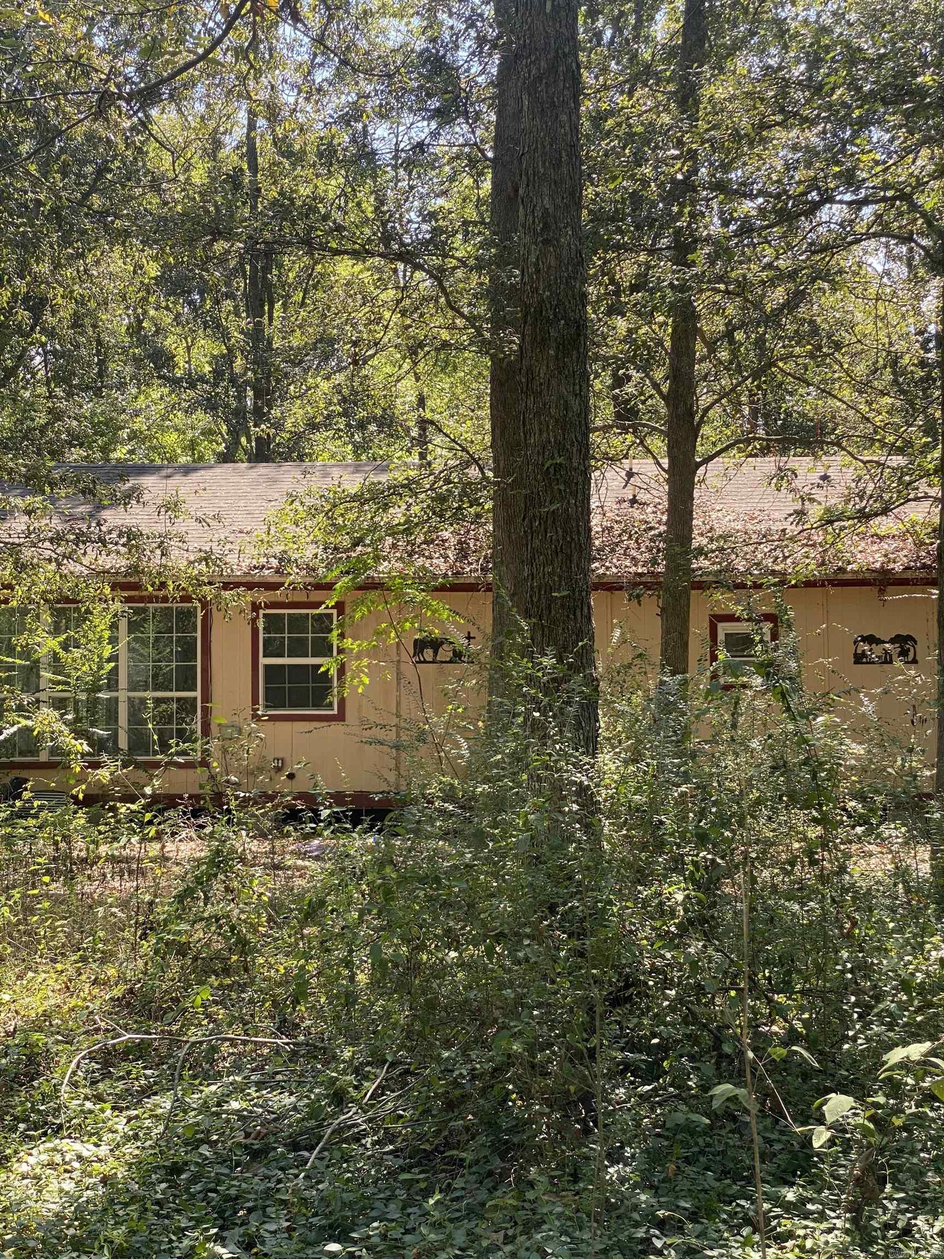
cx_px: 472
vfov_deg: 36.8
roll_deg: -0.7
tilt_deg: +0.2
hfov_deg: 28.0
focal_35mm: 52
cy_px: 630
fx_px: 1891
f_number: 2
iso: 20
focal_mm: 6
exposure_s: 1/173
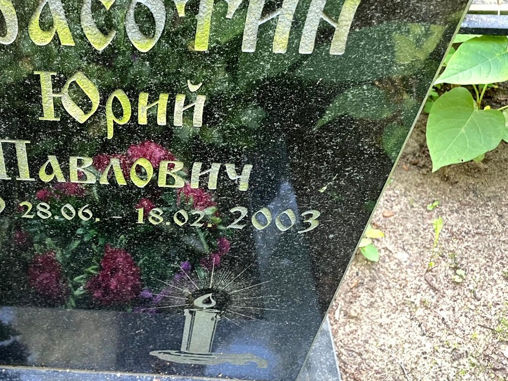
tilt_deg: -45.0
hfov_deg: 42.3
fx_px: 631
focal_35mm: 43
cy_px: 145
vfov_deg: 33.5
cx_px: 116
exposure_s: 1/60
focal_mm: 4.2
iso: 160
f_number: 1.6
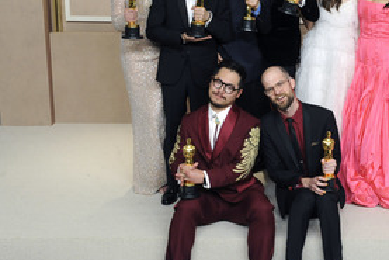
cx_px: 294
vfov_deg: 18.7
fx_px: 789
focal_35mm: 73
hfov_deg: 27.3
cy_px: 110
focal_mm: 45
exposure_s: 1/200
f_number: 8
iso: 2000
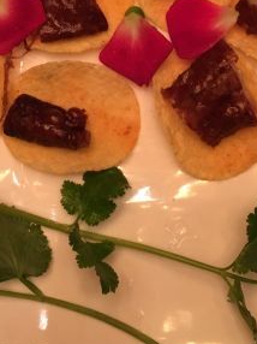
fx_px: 704
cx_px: 133
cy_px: 87
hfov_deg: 20.7
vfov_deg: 27.1
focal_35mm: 71
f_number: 2.2
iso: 100
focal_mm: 4.15
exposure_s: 1/33
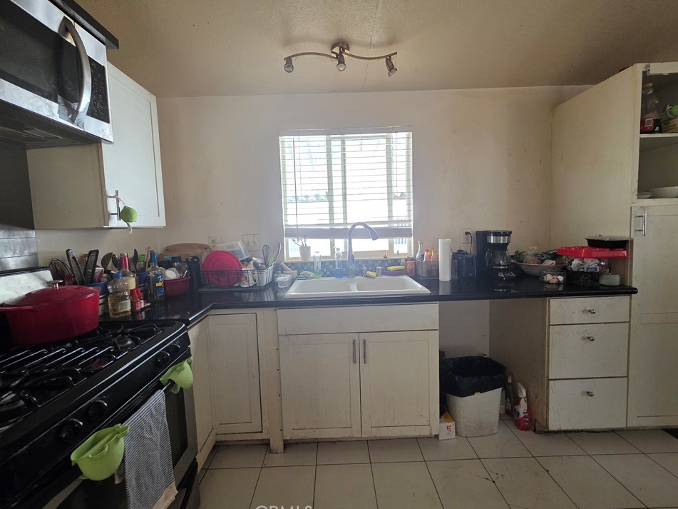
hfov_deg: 102.1
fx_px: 274
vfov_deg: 85.6
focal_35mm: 14
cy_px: 248
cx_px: 337
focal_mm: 2.2
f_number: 1.9
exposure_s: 1/120
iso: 250
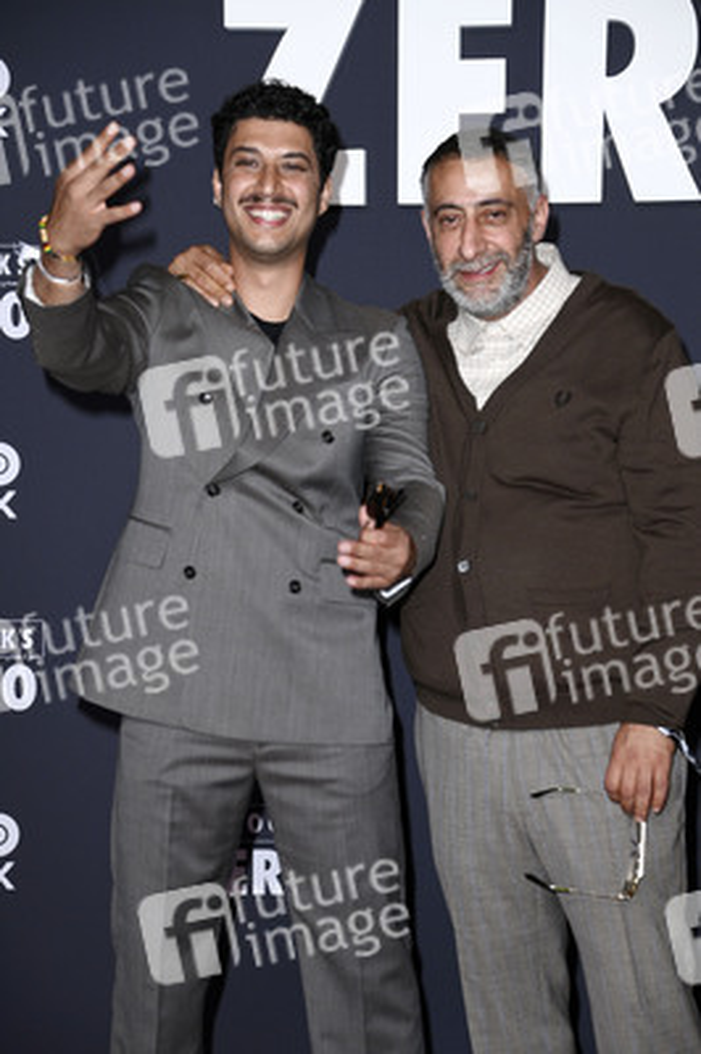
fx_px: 3072
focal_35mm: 105
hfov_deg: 13.0
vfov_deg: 19.5
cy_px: 527
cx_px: 350
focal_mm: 105
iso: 1000
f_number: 5.6
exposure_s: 1/250
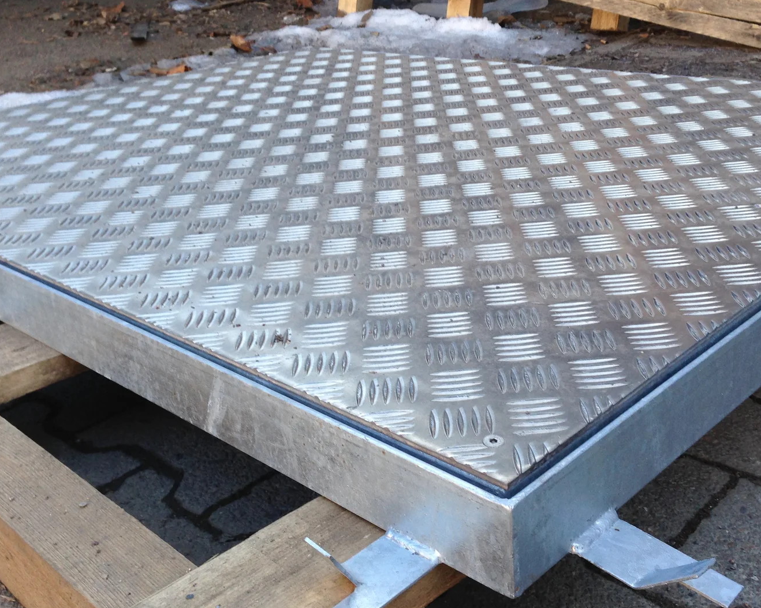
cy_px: 279
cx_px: 397
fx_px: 991
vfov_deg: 34.1
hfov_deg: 42.0
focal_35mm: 44
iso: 50
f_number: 2.4
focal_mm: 4.13
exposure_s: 1/120
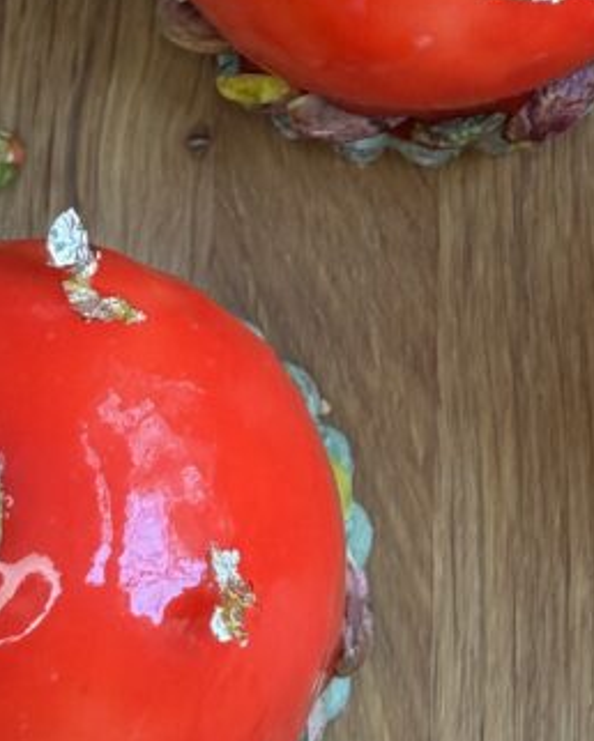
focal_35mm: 149
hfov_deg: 10.3
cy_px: -327
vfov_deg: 12.4
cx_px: 622
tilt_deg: -68.8
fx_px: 3271
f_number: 1.78
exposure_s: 1/60
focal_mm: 6.76
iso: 160
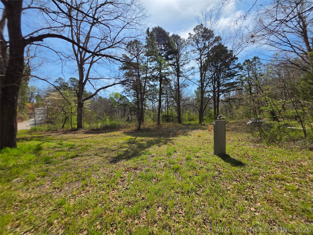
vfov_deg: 89.9
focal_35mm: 13
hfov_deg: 106.2
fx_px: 118
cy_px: 118
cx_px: 156
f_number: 1.9
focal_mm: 2.2
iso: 32
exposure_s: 1/2797
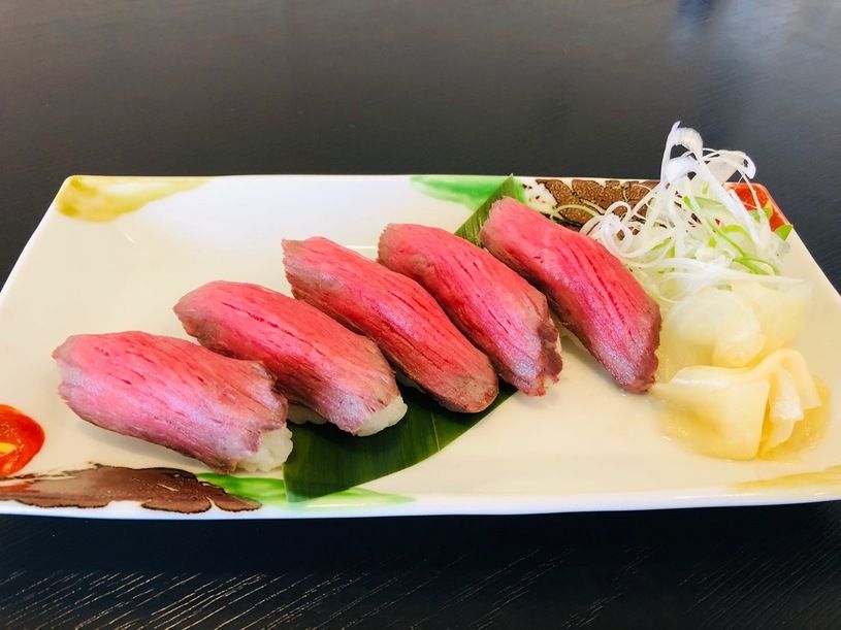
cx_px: 420
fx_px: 680
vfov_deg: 49.7
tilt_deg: -44.1
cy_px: 315
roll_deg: -1.3
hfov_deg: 63.5
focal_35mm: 28
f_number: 1.8
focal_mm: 4
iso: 40
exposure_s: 1/17
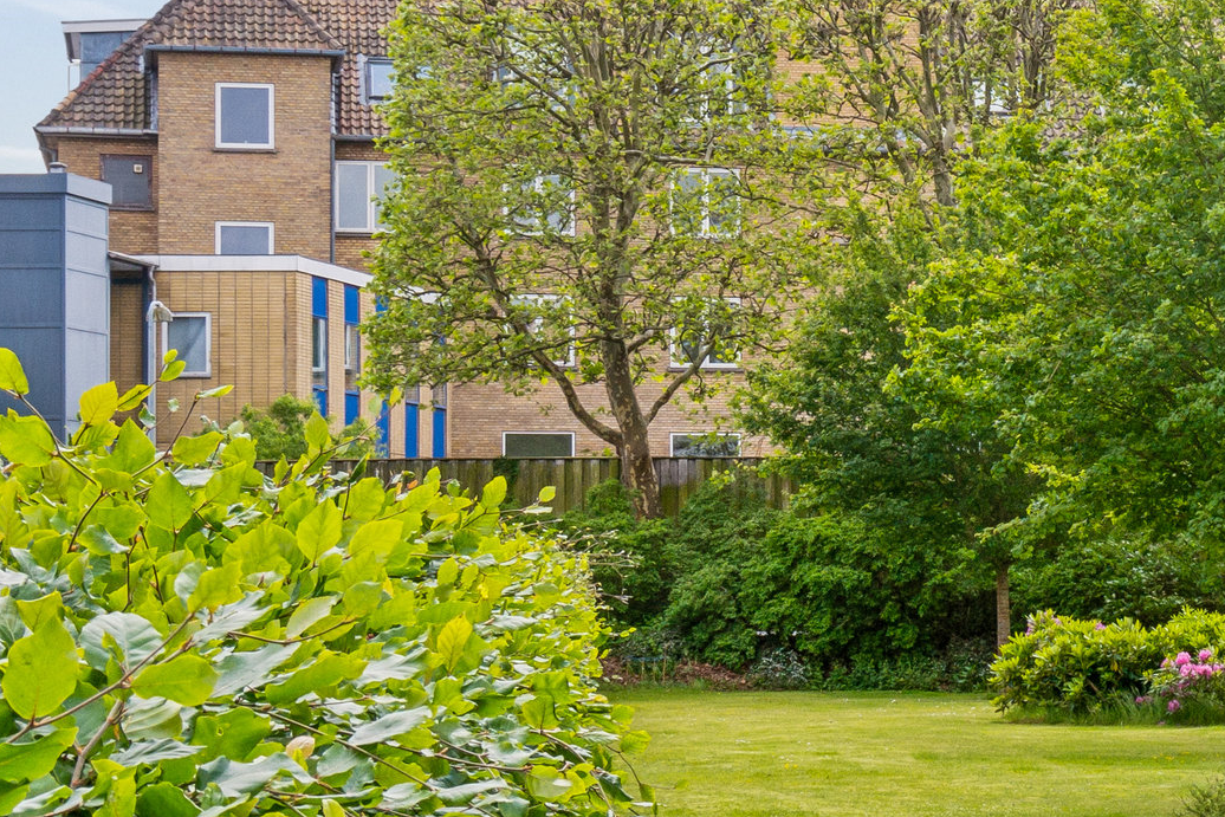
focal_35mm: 139
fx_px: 4730
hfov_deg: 14.0
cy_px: 468
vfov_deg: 9.9
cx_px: 1704
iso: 450
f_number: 13
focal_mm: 32
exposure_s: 1/160
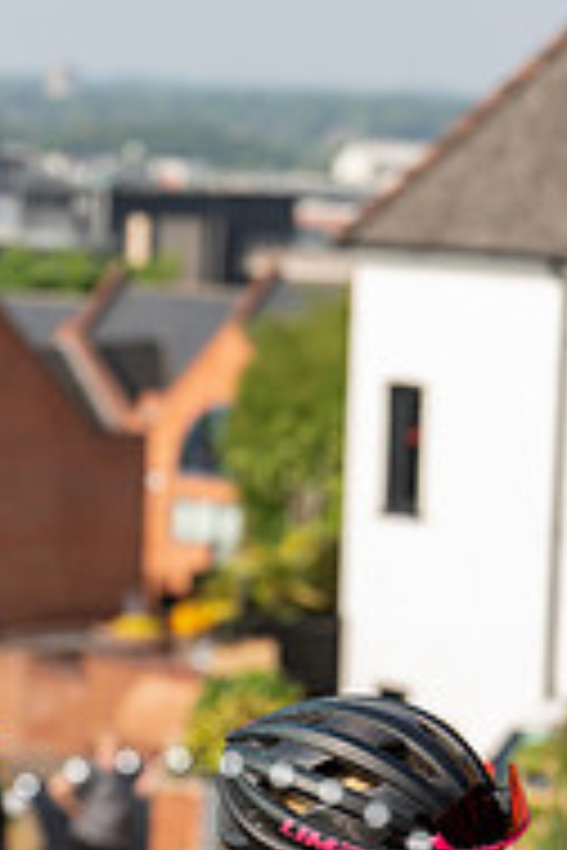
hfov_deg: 6.8
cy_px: 787
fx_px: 4772
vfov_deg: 10.1
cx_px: 256
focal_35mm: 202
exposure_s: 1/1000
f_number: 4
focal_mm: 85
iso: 200
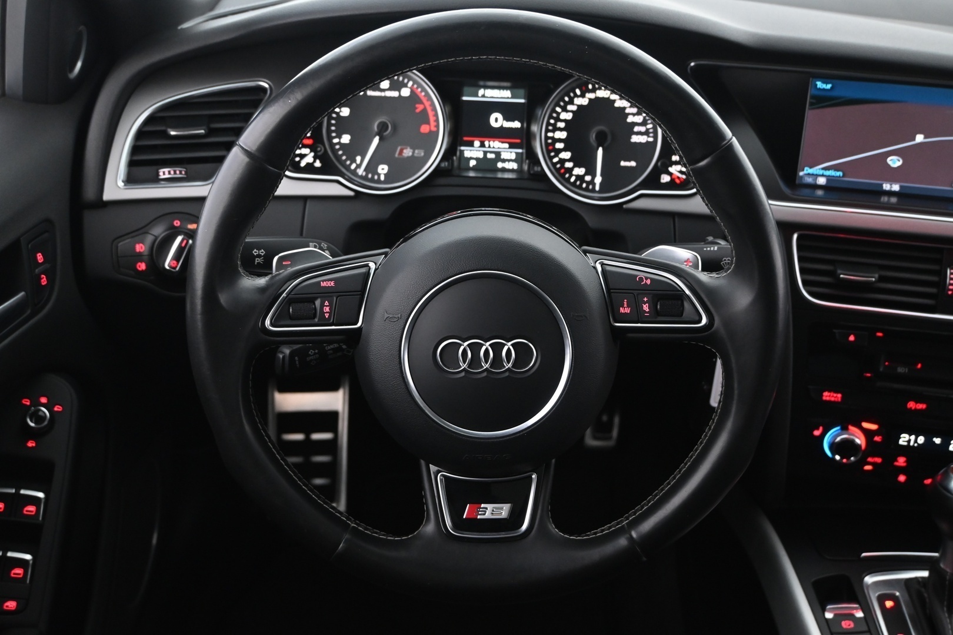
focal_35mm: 39
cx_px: 476
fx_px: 1032
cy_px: 318
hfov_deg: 49.6
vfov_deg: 34.2
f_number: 4.5
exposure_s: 1/20
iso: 2000
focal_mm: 26
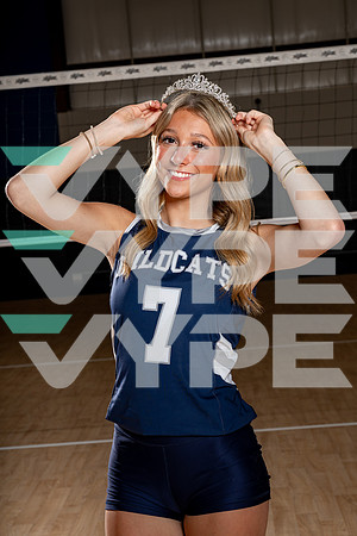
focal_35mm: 65
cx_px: 178
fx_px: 967
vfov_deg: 31.0
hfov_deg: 20.9
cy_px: 268
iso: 100
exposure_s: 1/250
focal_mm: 65
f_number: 8
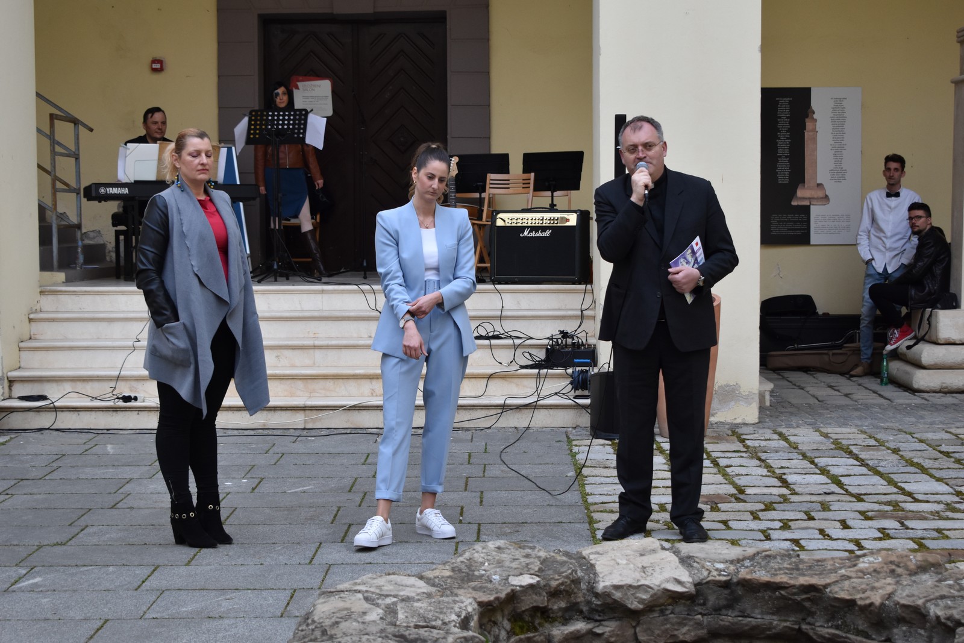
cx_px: 482
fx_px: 1848
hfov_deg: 29.2
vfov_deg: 19.7
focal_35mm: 69
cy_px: 322
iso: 800
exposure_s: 1/200
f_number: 5.3
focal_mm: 46
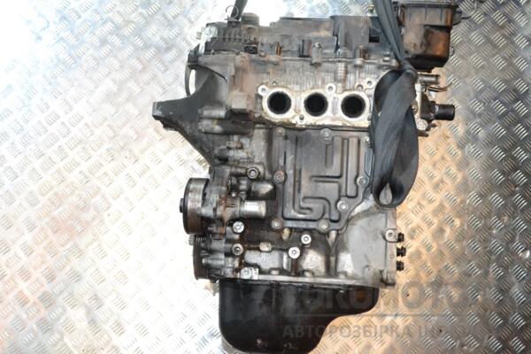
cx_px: 266
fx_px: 619
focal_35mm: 42
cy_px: 177
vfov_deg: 31.9
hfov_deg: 46.4
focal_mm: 28
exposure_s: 1/60
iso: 3200
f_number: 6.3
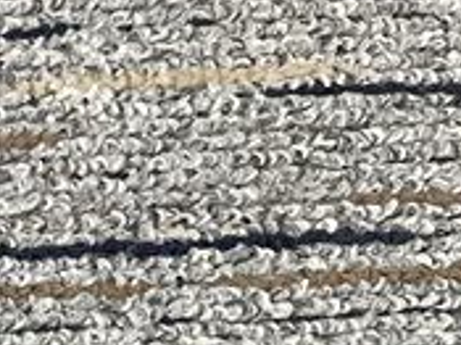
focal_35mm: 178
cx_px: -954
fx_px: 2369
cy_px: 814
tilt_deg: -78.0
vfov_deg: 7.8
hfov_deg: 8.9
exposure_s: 1/50
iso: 250
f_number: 1.6
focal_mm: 5.1
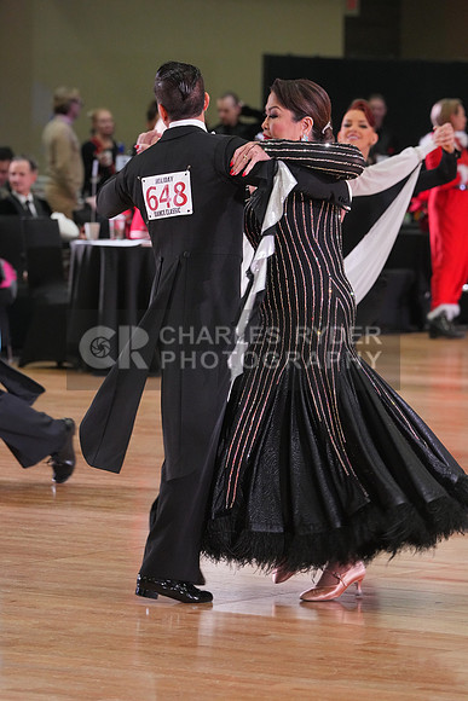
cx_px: 234
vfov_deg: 10.3
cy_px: 350
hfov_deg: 6.9
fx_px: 3897
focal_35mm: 200
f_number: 6.3
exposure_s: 1/200
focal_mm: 200
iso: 3200
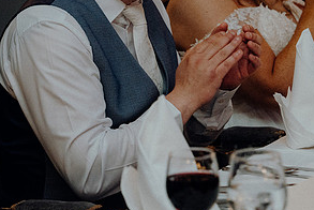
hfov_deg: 11.5
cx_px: 270
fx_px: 1554
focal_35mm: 178
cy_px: 28
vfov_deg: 7.7
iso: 2500
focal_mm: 60
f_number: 3.5
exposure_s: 1/160
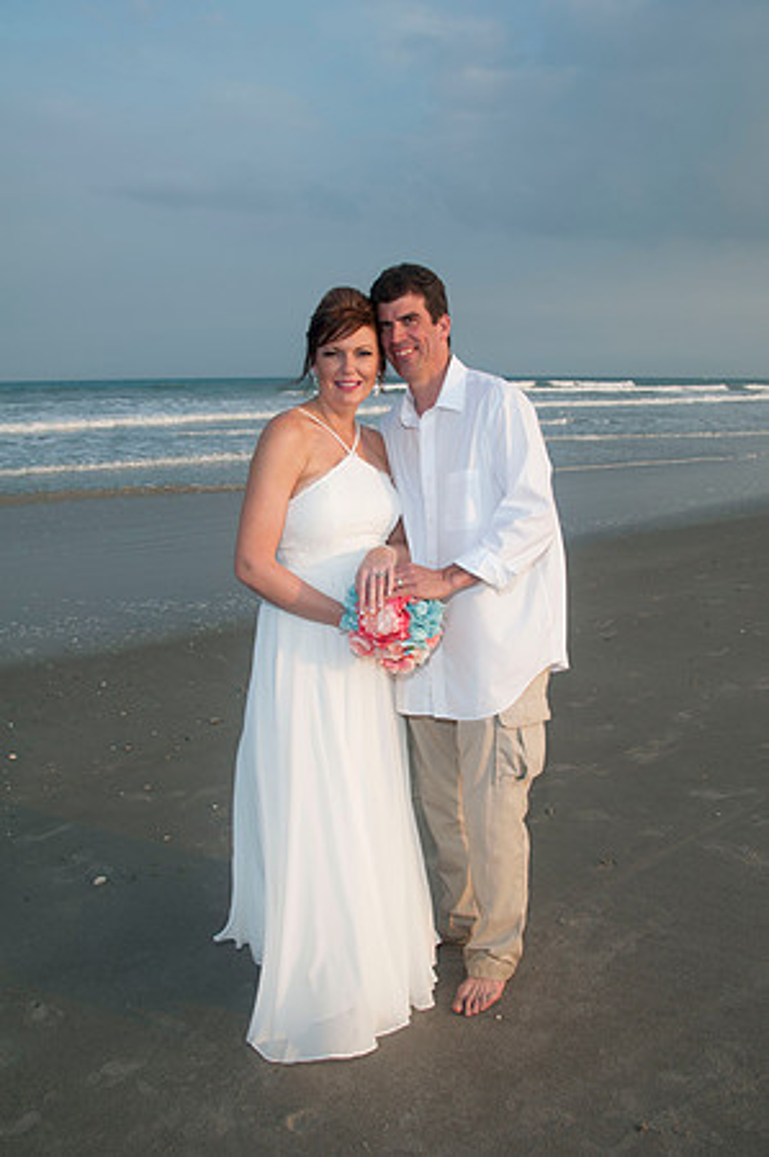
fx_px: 867
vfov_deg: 67.4
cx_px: 384
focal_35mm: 27
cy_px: 578
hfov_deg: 47.8
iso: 100
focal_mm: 18
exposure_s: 1/250
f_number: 6.3
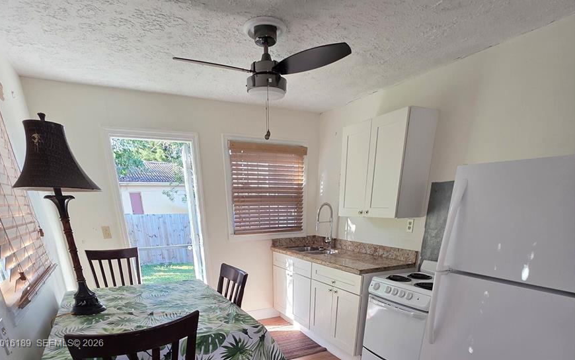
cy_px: 344
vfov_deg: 52.1
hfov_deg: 88.0
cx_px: 279
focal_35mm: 19
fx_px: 298
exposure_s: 1/120
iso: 125
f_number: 1.9
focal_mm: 2.2
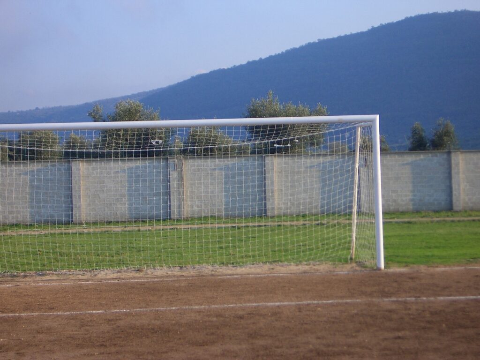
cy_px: 180
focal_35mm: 88
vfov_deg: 16.8
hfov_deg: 22.3
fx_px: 1220
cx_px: 240
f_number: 4.4
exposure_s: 1/250
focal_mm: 14.6
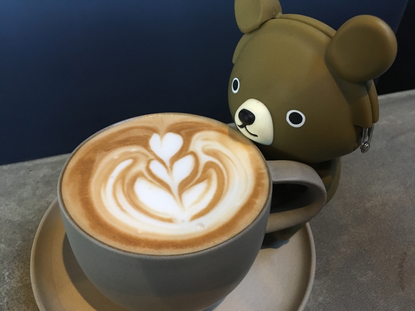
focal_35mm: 29
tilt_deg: -39.6
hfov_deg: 61.7
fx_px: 348
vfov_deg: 48.2
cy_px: 156
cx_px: 208
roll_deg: -2.8
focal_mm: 4.15
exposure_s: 1/30
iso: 160
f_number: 2.2
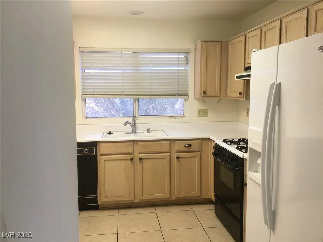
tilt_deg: -6.8
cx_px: 162
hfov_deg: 58.4
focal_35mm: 31
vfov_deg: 45.4
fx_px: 289
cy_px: 121
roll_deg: +0.2
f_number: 2.4
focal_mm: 3.3
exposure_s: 1/30
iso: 50
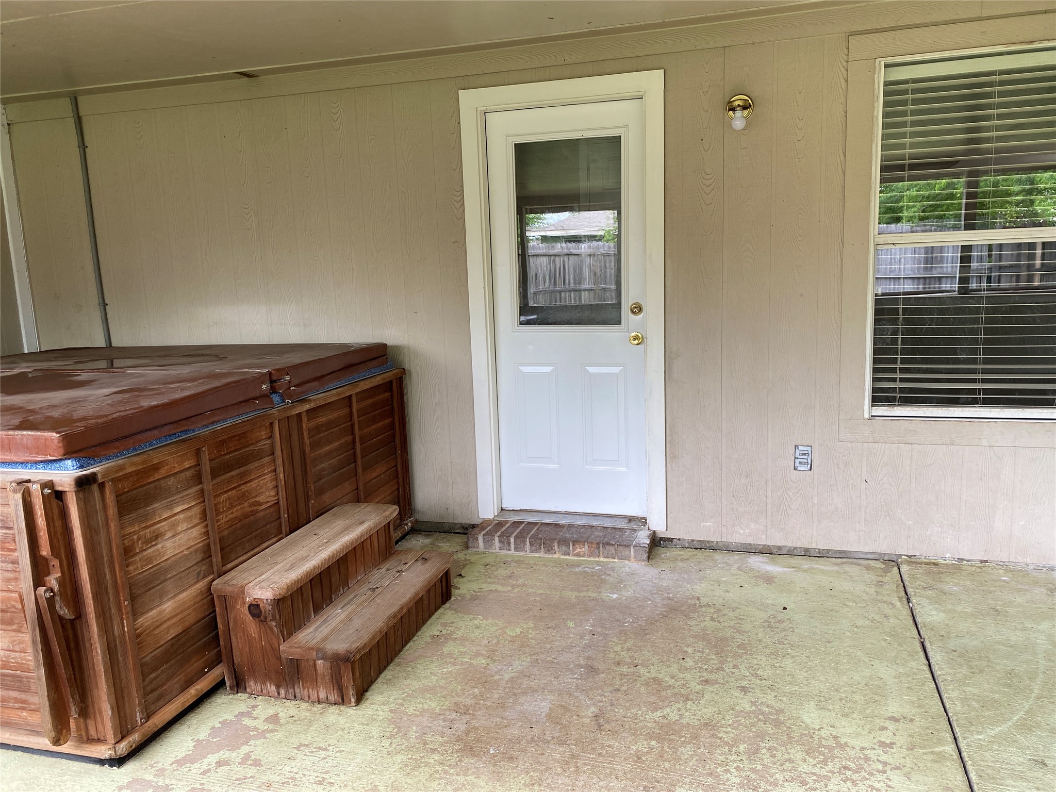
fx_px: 793
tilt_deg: -9.2
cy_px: 396
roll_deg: +2.0
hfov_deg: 67.3
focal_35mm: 26
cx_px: 528
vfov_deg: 53.1
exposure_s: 1/121
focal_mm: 4.25
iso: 64
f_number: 1.8
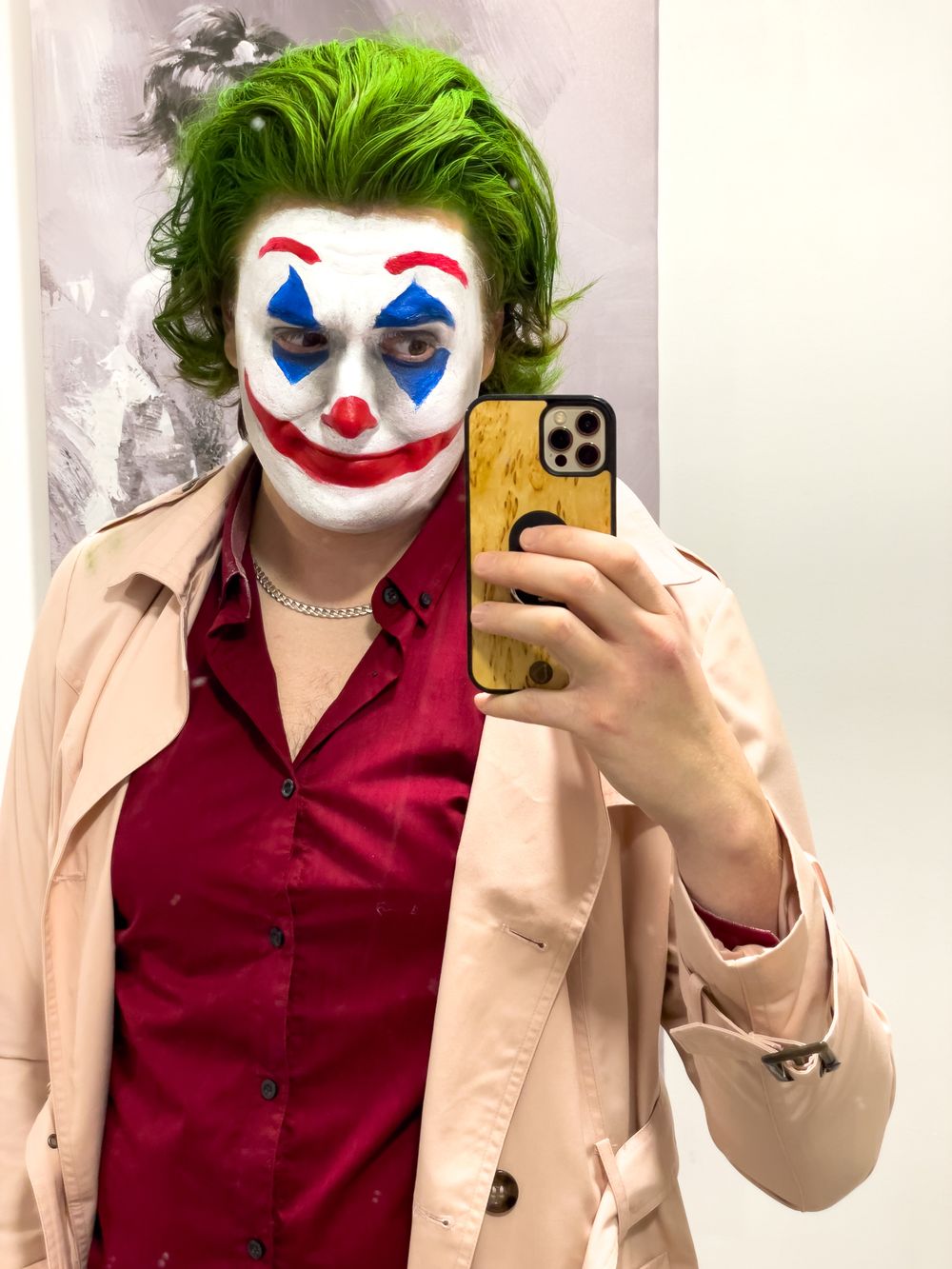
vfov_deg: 36.8
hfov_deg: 28.0
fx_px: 1906
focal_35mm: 52
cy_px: 634
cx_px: 476
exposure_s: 1/50
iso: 160
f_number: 2
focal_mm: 6
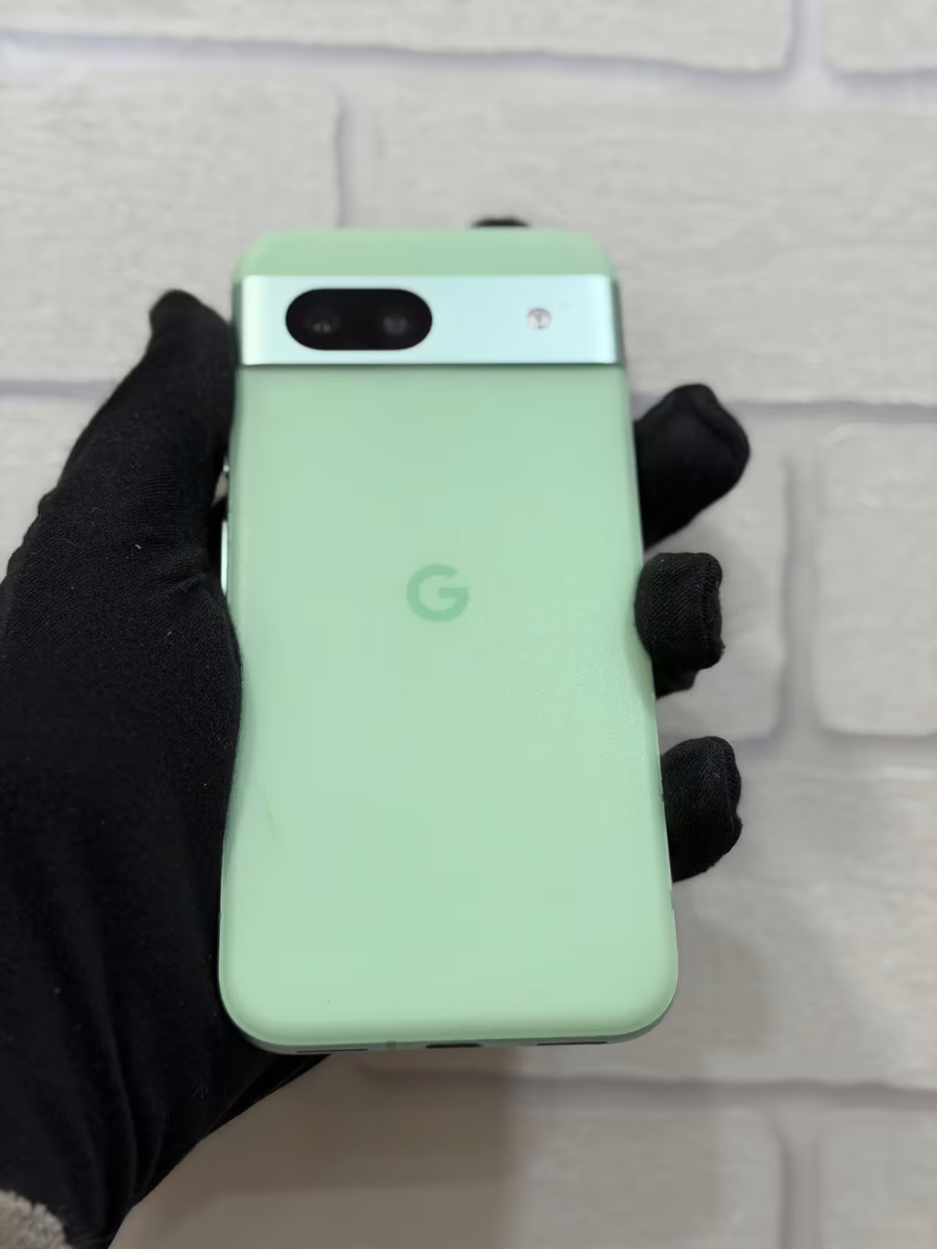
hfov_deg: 30.3
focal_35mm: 48
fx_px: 1732
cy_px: 624
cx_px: 468
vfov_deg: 39.7
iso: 50
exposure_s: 1/100
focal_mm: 6.76
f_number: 1.78
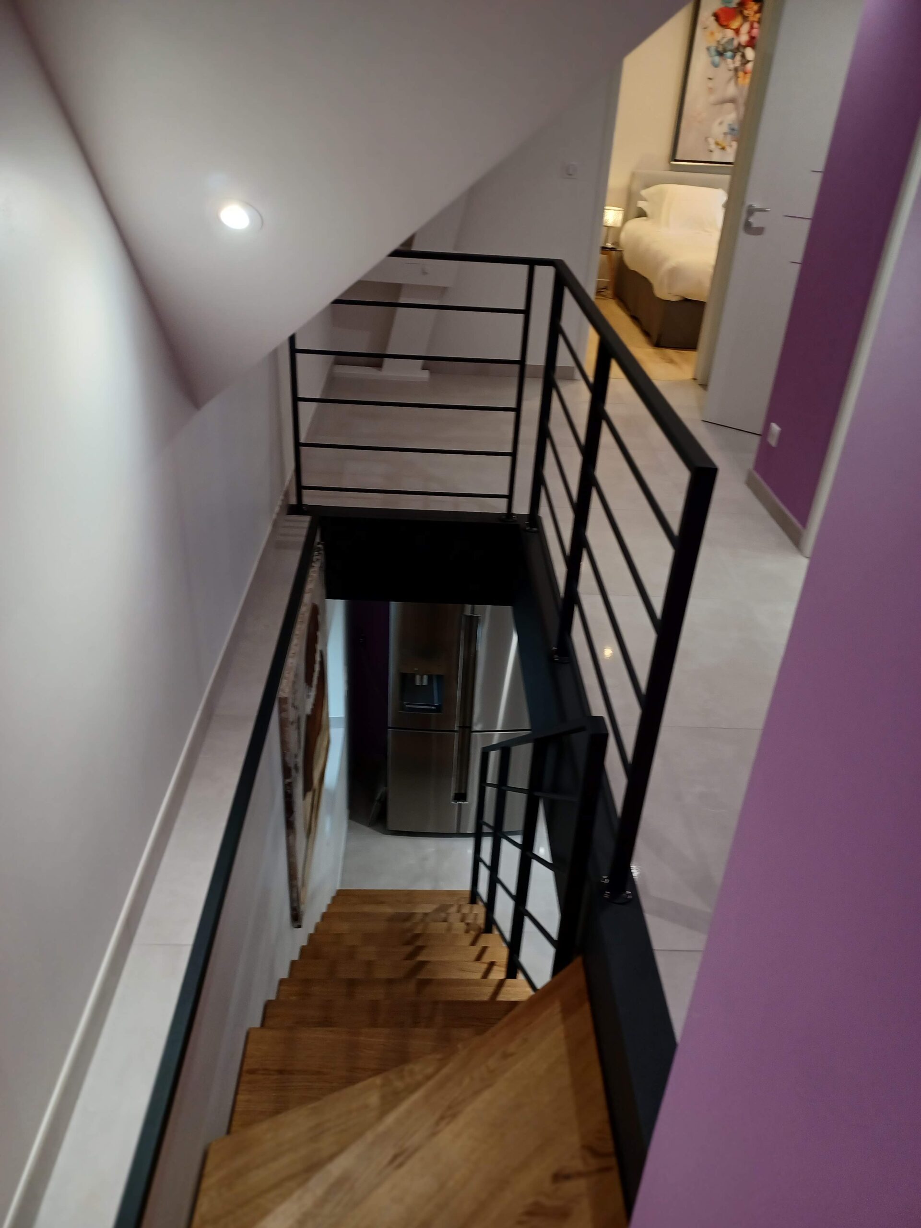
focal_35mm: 25
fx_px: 887
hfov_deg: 54.9
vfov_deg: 69.4
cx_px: 460
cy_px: 614
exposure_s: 1/33
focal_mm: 4.6
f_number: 1.7
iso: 250
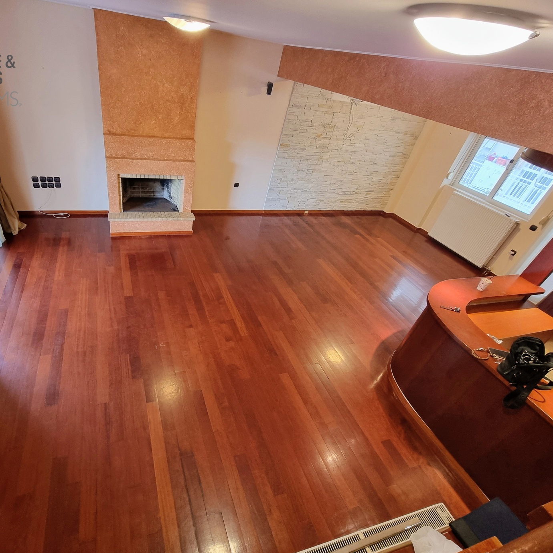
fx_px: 289
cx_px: 218
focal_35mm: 16
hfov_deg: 86.2
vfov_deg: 87.4
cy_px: 284
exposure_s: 1/33
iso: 320
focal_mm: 2.2
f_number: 2.2
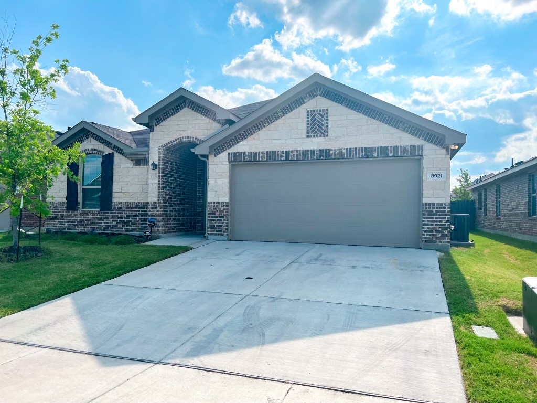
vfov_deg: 53.1
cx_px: 268
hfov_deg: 67.3
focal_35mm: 26
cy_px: 202
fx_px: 403
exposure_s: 1/8700
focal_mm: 5.7
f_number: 1.5
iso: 50
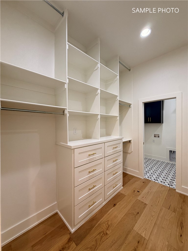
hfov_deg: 85.7
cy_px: 126
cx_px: 94
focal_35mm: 14
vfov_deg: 102.1
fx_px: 101
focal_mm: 2.22
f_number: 2.2
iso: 200
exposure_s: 1/60
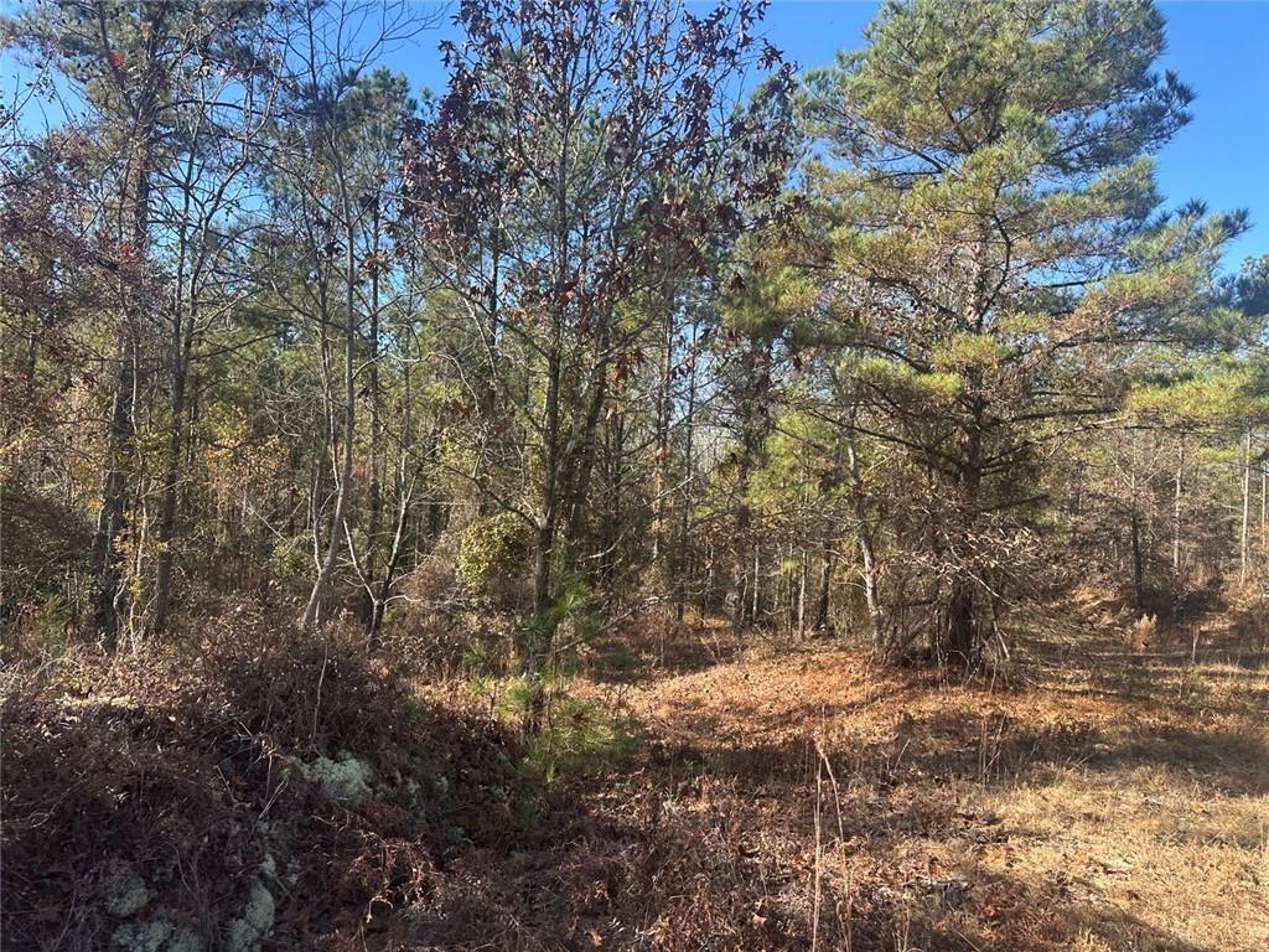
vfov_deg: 56.8
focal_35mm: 24
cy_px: 476
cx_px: 634
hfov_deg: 71.6
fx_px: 880
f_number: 1.78
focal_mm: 6.86
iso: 80
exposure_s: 1/935
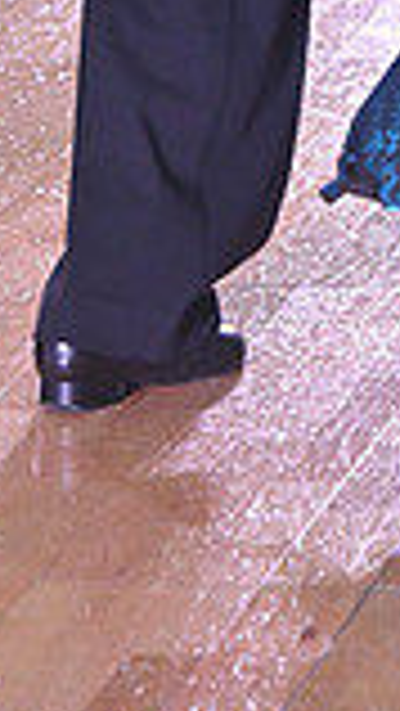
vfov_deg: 5.7
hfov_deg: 3.2
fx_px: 7082
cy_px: -508
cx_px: 515
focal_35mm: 376
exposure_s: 1/320
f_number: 5
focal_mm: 98
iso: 2500
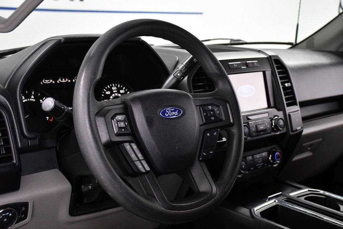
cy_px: 114
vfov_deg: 26.5
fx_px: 486
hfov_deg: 38.9
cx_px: 172
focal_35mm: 51
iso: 2500
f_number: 4.2
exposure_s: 1/160
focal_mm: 34
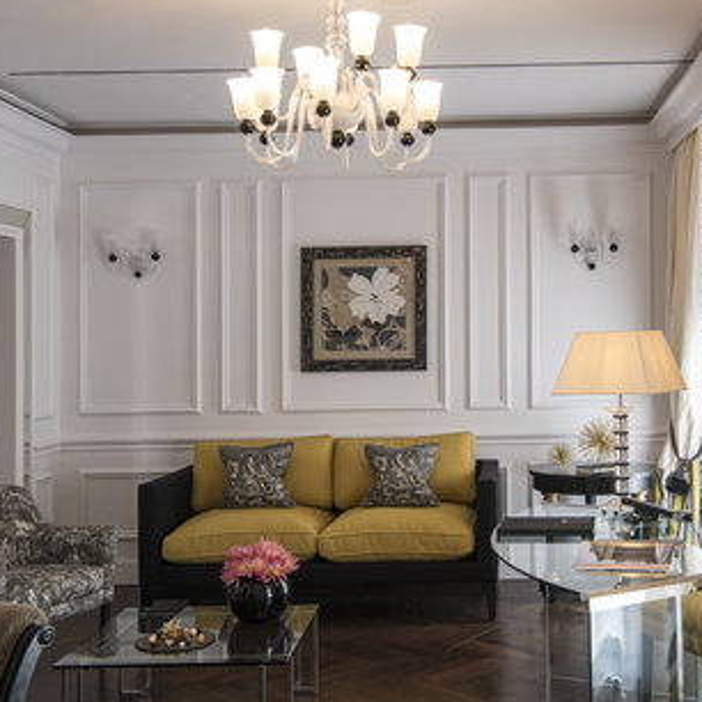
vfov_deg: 35.4
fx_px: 1101
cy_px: 360
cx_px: 479
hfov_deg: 35.0
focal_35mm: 48
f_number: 14
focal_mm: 36
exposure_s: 1/10
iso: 500
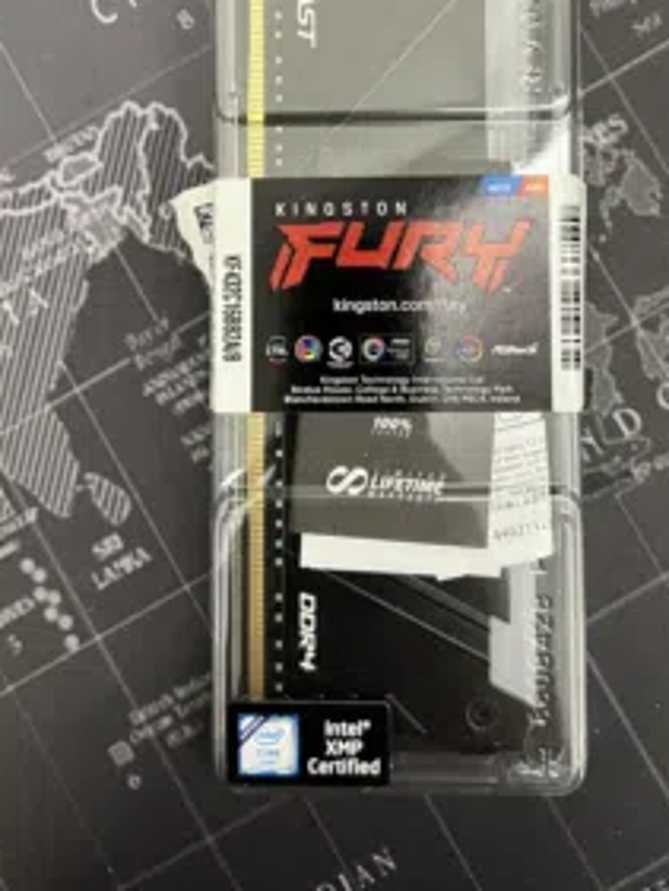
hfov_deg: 38.6
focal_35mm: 37
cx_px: 390
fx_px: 953
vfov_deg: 49.1
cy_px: 282
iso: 400
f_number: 1.5
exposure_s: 1/60
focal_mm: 5.7
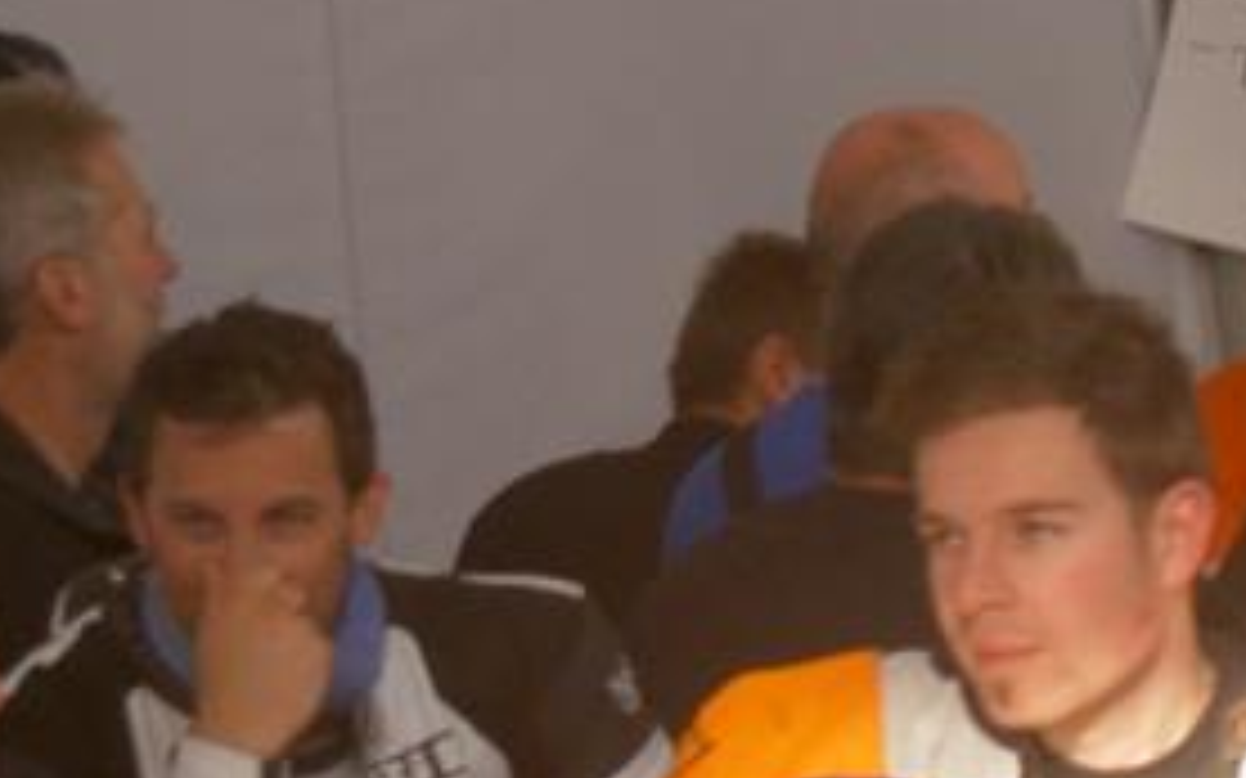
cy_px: 598
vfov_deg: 5.1
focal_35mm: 257
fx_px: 8725
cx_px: 621
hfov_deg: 8.2
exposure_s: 1/80
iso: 100
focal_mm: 17.4
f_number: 4.1
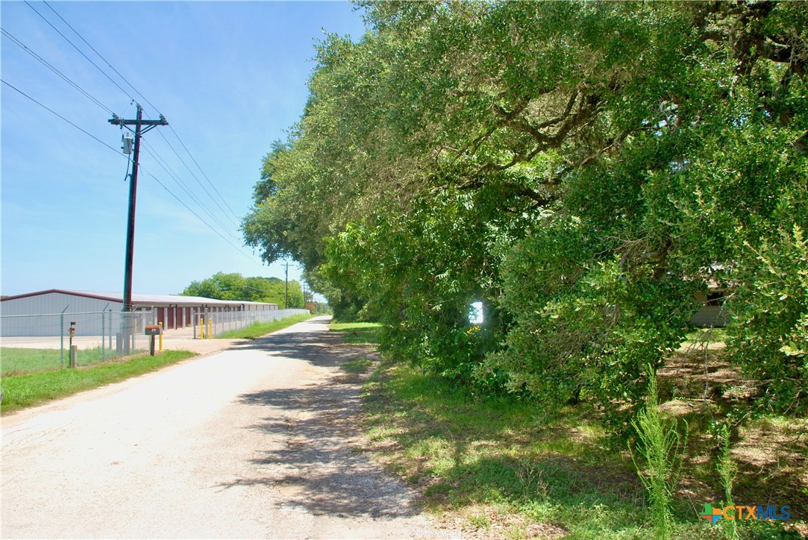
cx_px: 404
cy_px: 270
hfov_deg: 67.3
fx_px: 606
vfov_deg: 48.0
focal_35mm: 27
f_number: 5.6
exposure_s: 1/200
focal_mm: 18
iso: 100
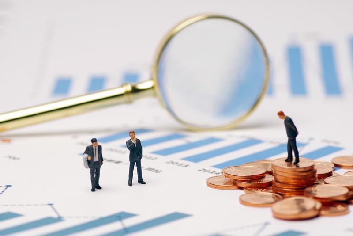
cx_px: 176
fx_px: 1501
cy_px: 118
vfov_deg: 9.0
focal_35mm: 153
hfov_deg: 13.4
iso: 200
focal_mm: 100
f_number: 6.3
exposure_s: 1/160
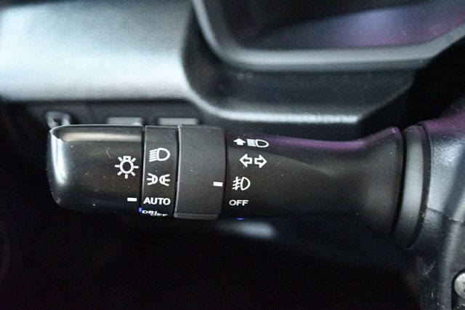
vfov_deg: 29.8
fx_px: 581
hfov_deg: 43.6
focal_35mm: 45
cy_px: 155
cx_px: 232
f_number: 4.5
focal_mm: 30
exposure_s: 1/8
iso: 12800
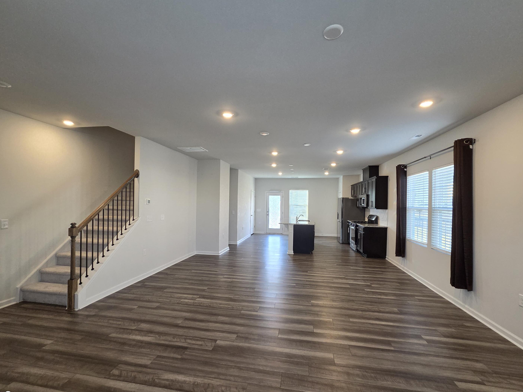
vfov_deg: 85.6
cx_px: 260
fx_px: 212
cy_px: 204
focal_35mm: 14
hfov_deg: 102.1
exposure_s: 1/120
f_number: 2.2
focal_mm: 2.2
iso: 320
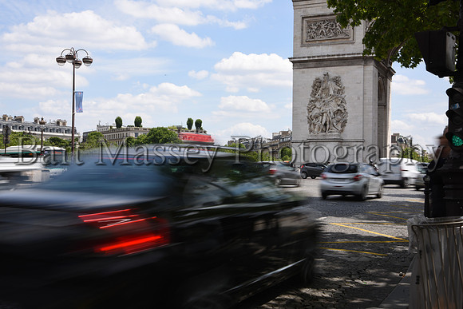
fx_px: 617
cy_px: 154
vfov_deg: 28.1
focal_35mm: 48
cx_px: 232
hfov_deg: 41.1
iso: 64
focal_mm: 48
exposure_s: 1/10
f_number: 32
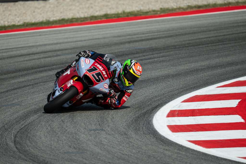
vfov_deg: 2.3
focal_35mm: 600
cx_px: 123
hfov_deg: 3.4
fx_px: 4100
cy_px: 82
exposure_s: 1/2000
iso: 125
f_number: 5
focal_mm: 400
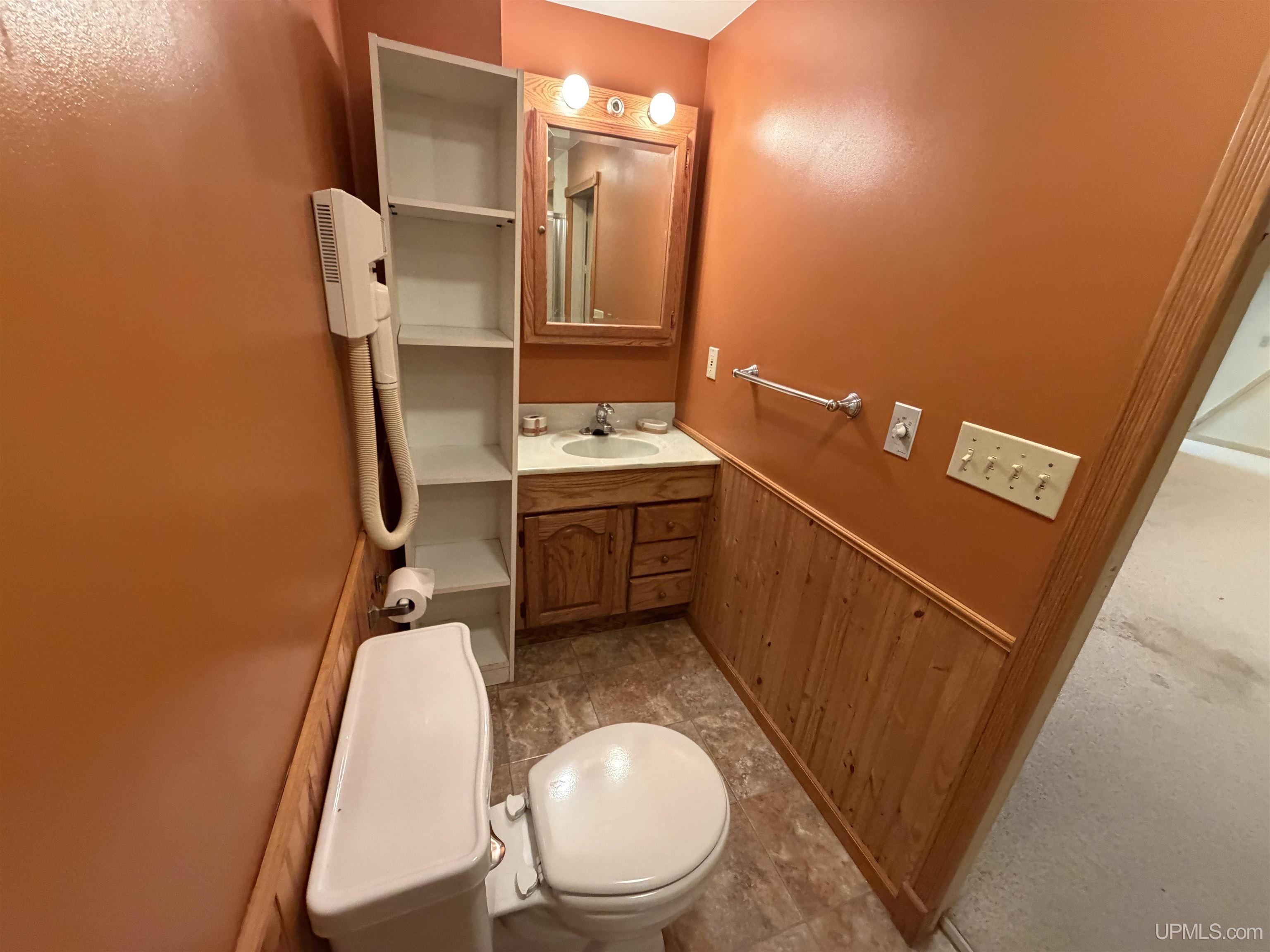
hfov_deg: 102.1
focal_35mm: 14
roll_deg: -3.9
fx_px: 514
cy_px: 476
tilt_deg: -20.4
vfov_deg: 85.7
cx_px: 635
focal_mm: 2.22
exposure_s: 1/60
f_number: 2.2
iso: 640
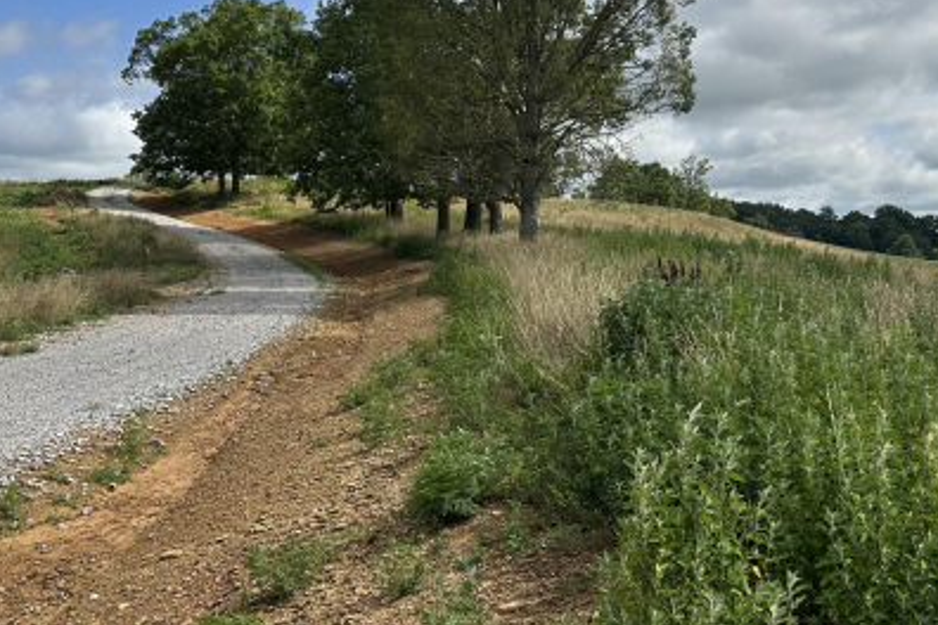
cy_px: 196
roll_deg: +0.2
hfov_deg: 45.4
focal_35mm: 42
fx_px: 1094
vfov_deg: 31.6
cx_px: 657
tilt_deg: +2.2
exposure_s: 1/8197
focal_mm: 6.86
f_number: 1.78
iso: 80
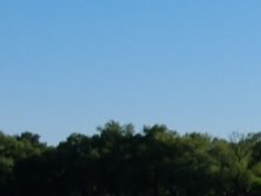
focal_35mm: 185
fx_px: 1395
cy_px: 140
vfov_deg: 8.0
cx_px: 808
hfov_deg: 8.7
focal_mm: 16
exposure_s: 1/2500
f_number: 6.4
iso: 640
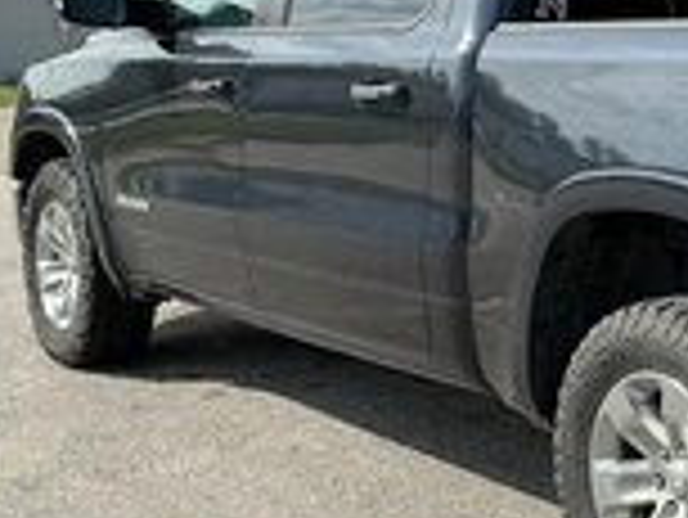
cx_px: 809
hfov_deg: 24.4
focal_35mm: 73
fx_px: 1452
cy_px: 176
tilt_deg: -5.7
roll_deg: +0.7
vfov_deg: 20.1
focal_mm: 3
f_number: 1.8
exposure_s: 1/1730
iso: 25
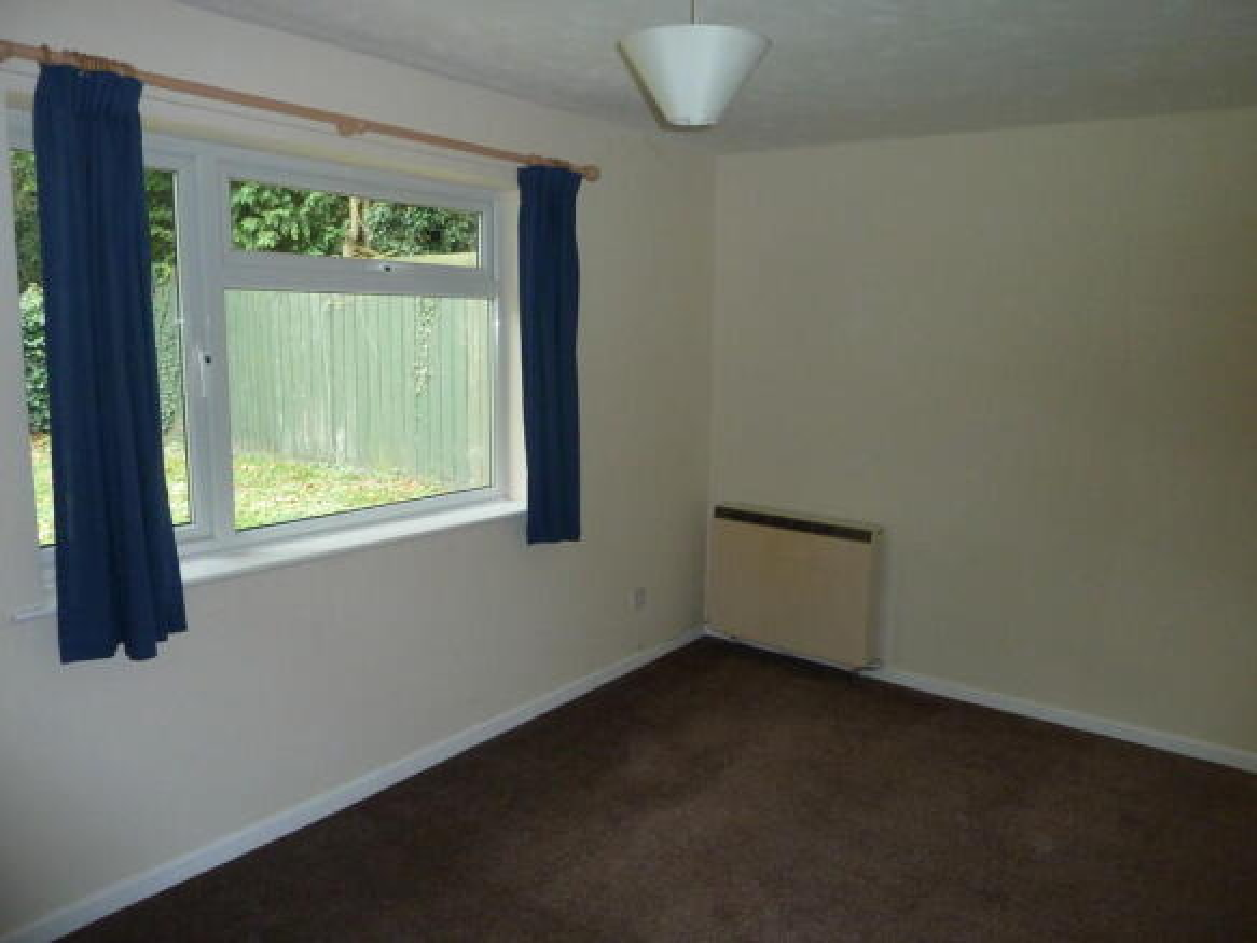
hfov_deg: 69.4
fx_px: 908
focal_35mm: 25
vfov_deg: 54.9
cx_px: 628
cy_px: 472
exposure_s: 1/30
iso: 320
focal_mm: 4.1
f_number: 3.3
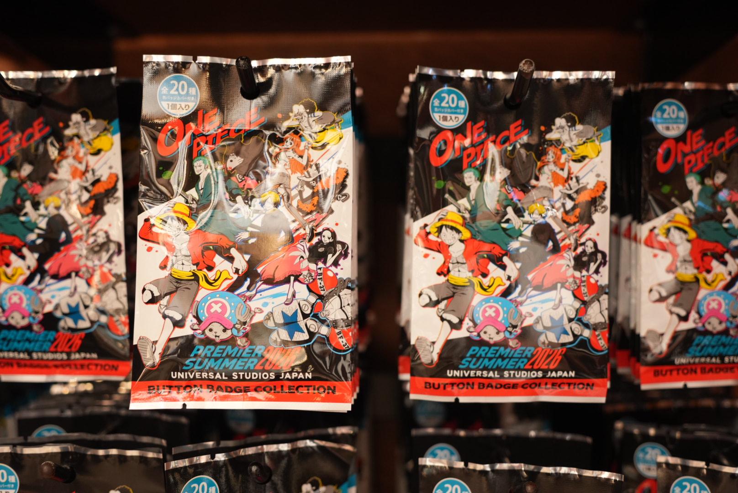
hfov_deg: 54.4
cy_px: 246
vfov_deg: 37.9
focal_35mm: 35
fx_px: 718
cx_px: 369
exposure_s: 1/40
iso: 2000
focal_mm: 35
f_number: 3.2
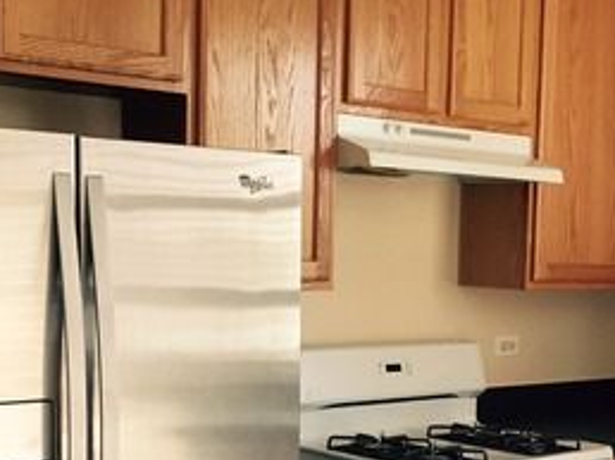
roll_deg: -2.6
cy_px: 358
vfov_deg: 20.2
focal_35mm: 72
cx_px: 477
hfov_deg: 26.6
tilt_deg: -4.2
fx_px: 1278
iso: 100
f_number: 2.2
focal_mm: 4.15
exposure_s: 1/30
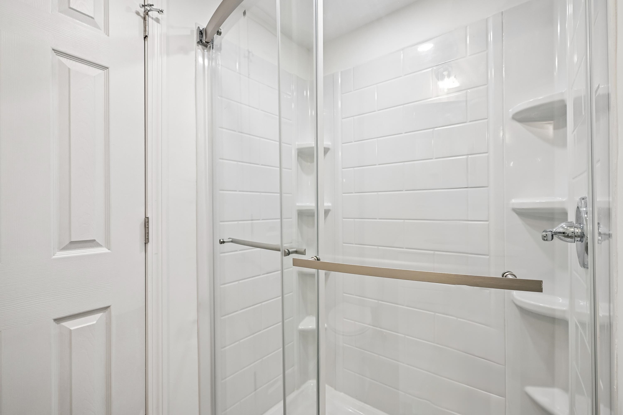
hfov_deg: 96.7
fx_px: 277
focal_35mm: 16
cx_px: 312
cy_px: 208
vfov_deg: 73.7
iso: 400
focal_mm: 16
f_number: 8
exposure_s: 1/40
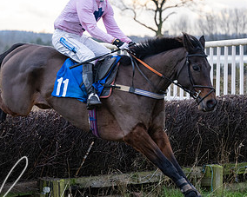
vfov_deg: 6.8
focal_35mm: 229
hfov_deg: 8.4
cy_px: 106
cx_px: 5
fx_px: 1673
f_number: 2.8
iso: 800
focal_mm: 92
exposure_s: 1/1250
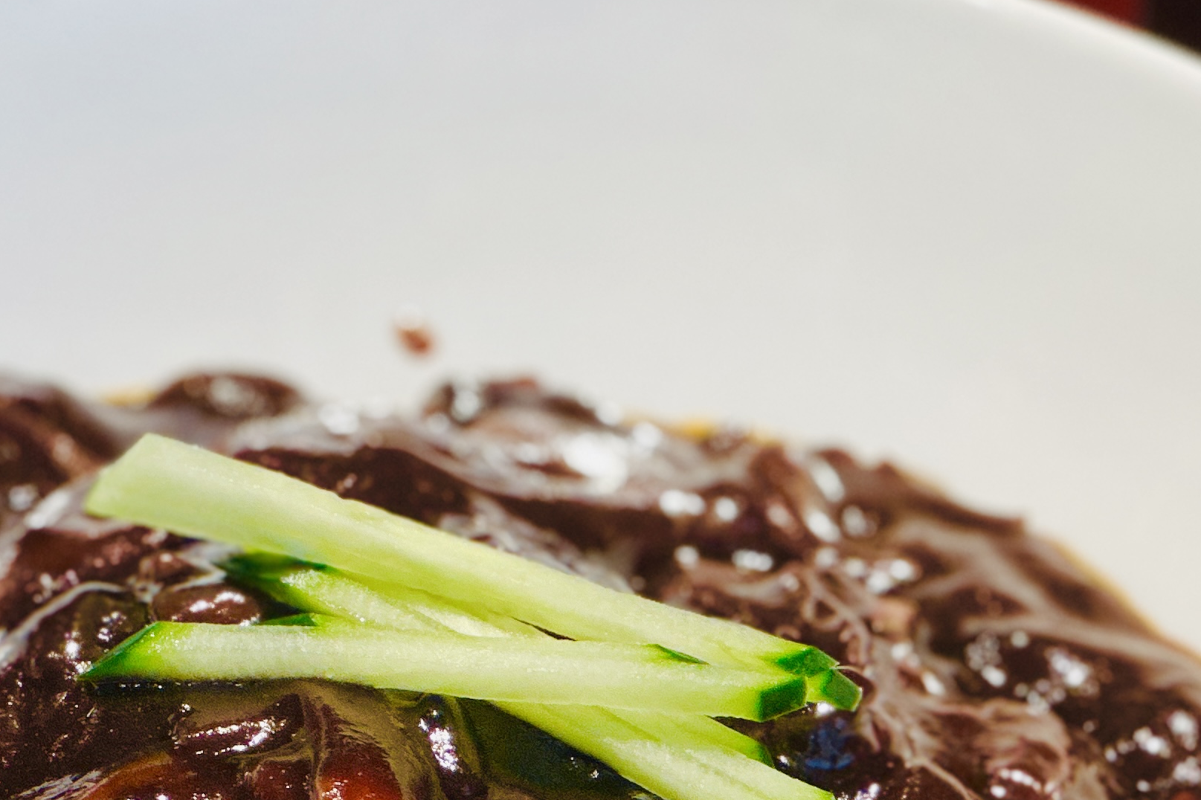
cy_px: 531
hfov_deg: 10.3
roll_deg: -1.4
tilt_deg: -36.2
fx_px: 6670
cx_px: 386
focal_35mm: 200
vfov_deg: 6.9
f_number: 2.8
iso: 100
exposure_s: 1/120
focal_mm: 9
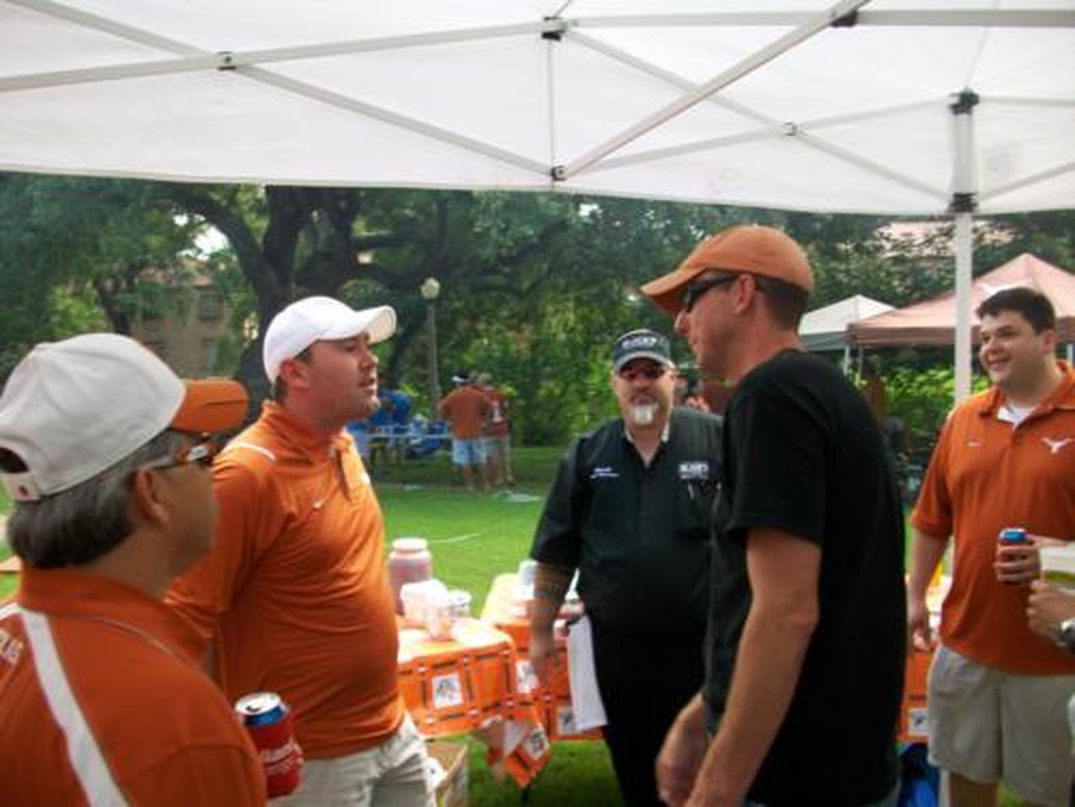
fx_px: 994
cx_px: 538
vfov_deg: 44.2
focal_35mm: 32
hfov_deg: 56.8
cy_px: 404
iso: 64
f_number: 2.8
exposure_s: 1/100
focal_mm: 5.7
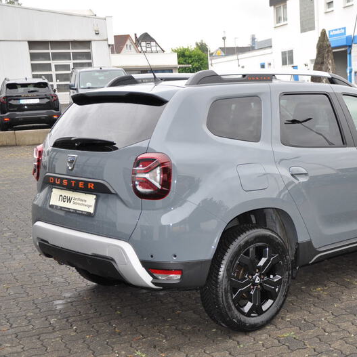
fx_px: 677
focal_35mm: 58
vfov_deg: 29.6
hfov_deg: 29.2
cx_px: 259
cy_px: 180
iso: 360
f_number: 4.2
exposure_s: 1/200
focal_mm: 30
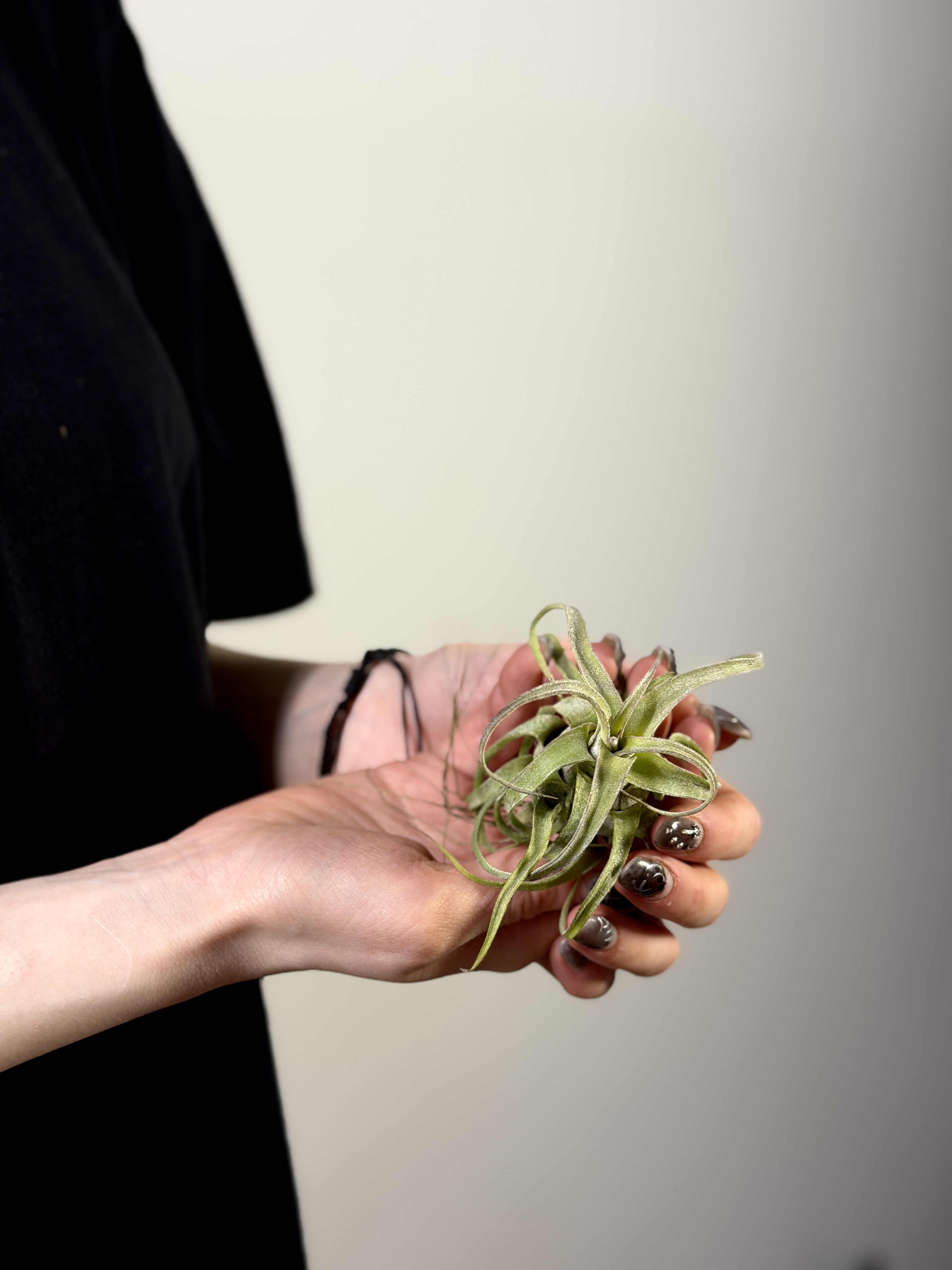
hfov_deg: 30.3
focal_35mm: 48
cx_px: 476
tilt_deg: -14.8
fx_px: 1760
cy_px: 635
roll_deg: -0.6
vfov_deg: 39.7
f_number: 1.78
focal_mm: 6.76
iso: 80
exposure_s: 1/121
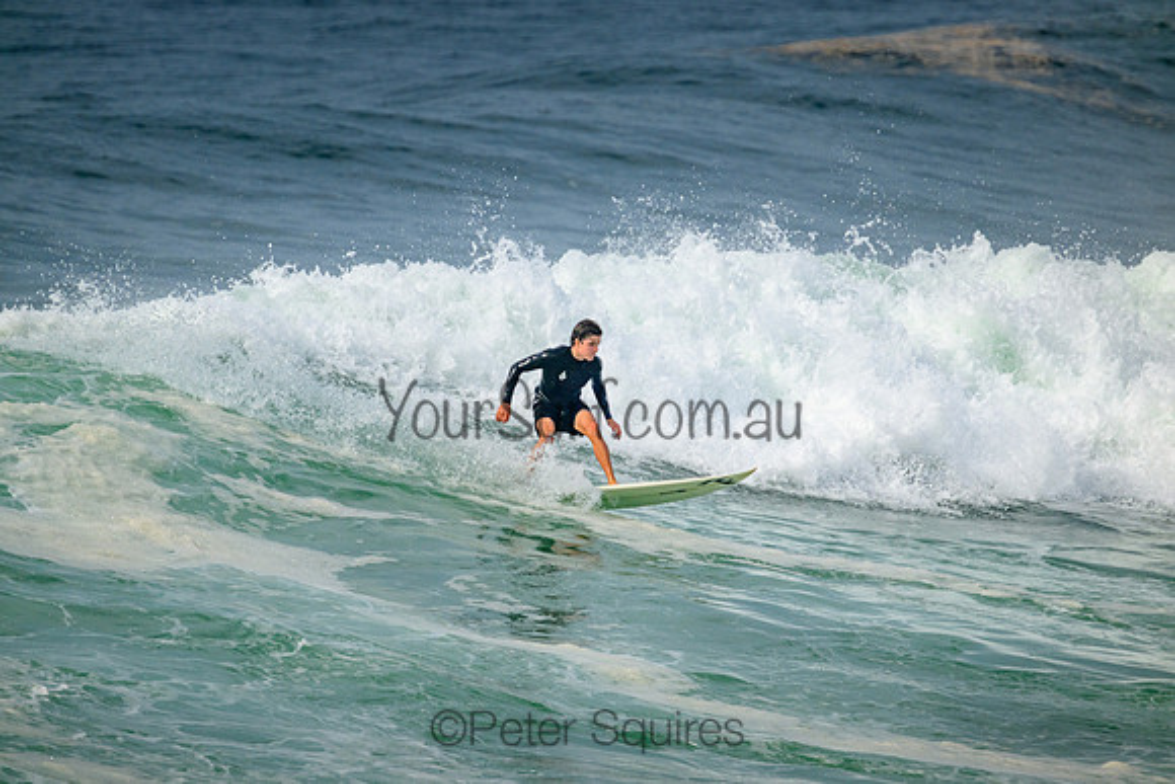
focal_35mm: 800
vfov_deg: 1.7
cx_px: 588
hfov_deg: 2.6
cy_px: 392
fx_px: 26116
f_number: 11
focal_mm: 800
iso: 800
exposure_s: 1/2500
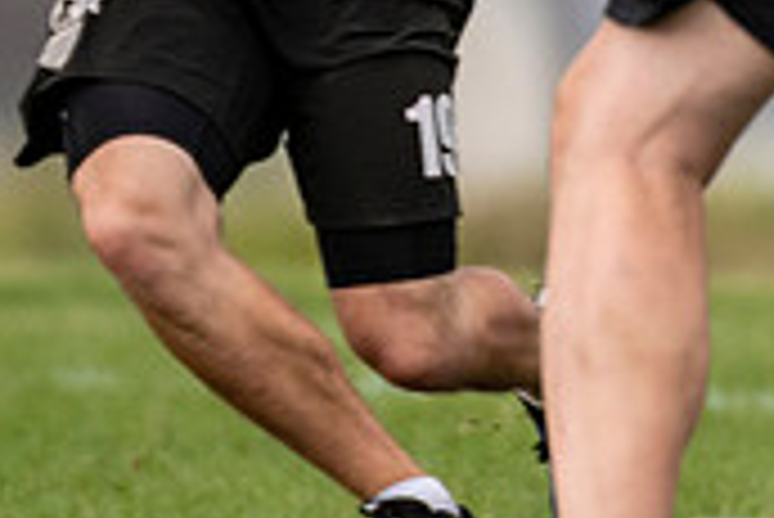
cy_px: -297
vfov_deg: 0.5
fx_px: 63477
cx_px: -754
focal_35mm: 2950
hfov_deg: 0.7
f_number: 4
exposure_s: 1/1250
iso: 320
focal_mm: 400
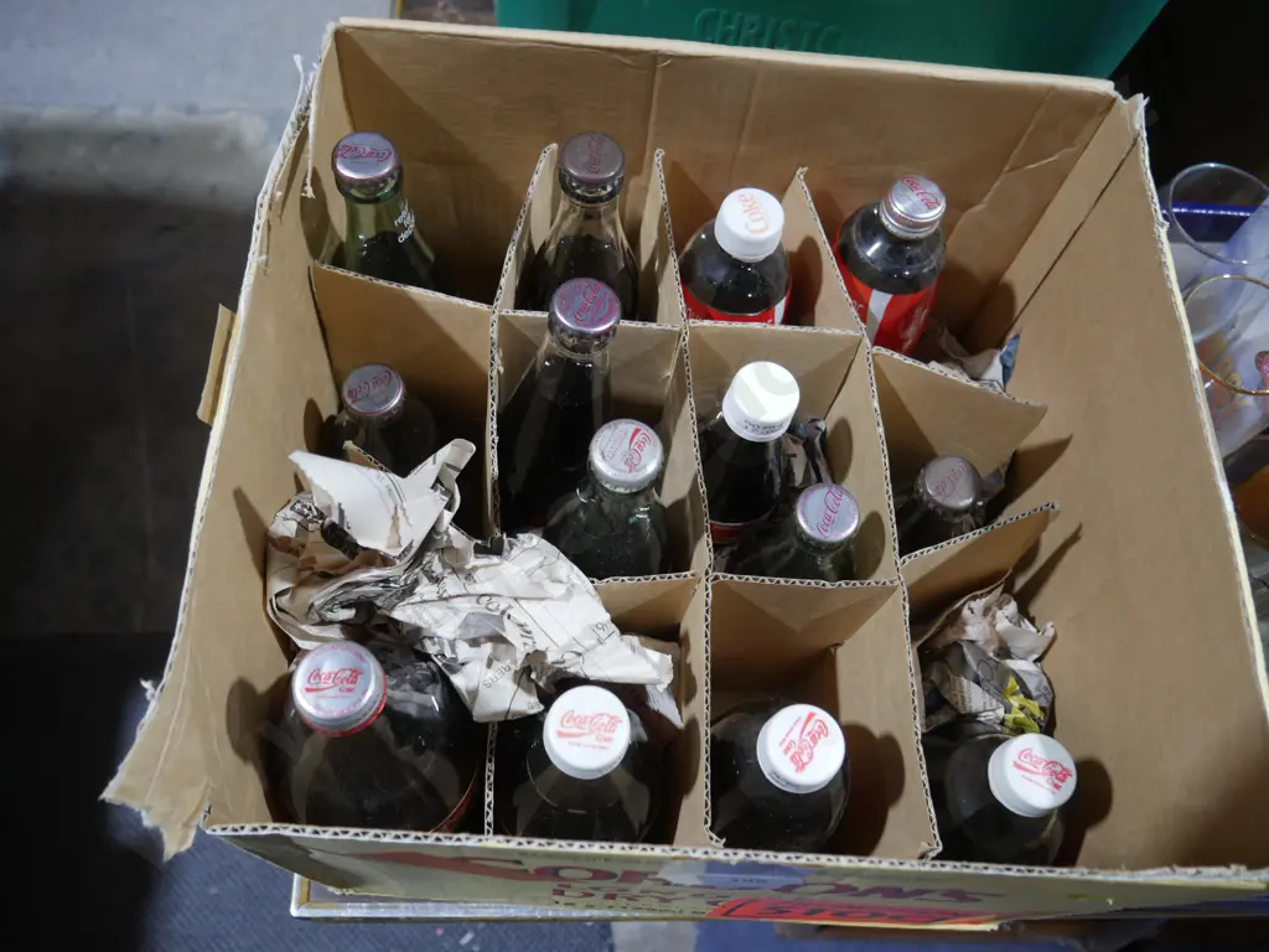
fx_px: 1026
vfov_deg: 49.7
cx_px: 634
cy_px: 476
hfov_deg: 63.4
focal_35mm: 28
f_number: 3.5
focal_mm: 14
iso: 400
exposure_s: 1/60
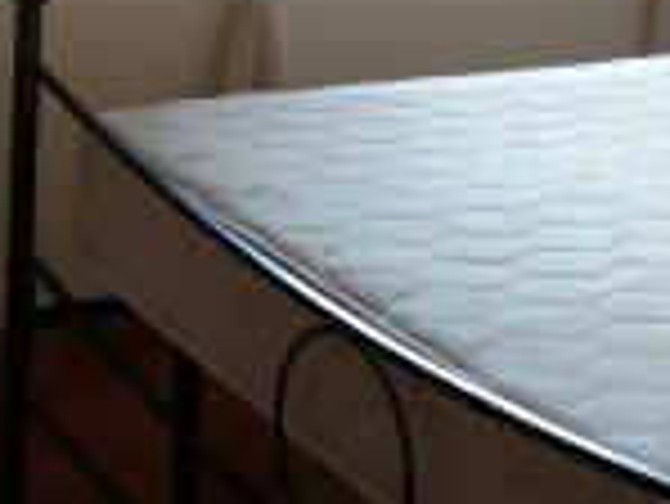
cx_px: 153
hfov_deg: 20.0
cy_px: -241
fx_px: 1879
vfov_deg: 14.3
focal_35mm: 97
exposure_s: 1/20
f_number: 1.9
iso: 160
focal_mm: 3.7
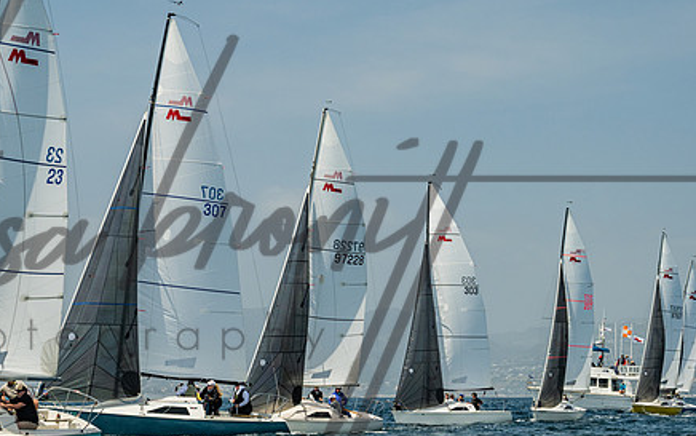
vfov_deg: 10.8
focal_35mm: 122
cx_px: 226
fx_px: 2315
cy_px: 252
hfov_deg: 17.0
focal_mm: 79
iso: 320
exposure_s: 1/1250
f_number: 6.3
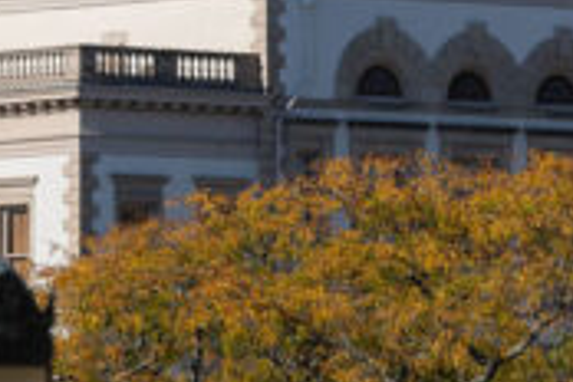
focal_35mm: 523
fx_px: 8324
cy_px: -228
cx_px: 585
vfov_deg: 2.6
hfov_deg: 3.9
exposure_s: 1/800
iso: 100
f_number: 6.3
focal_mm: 130
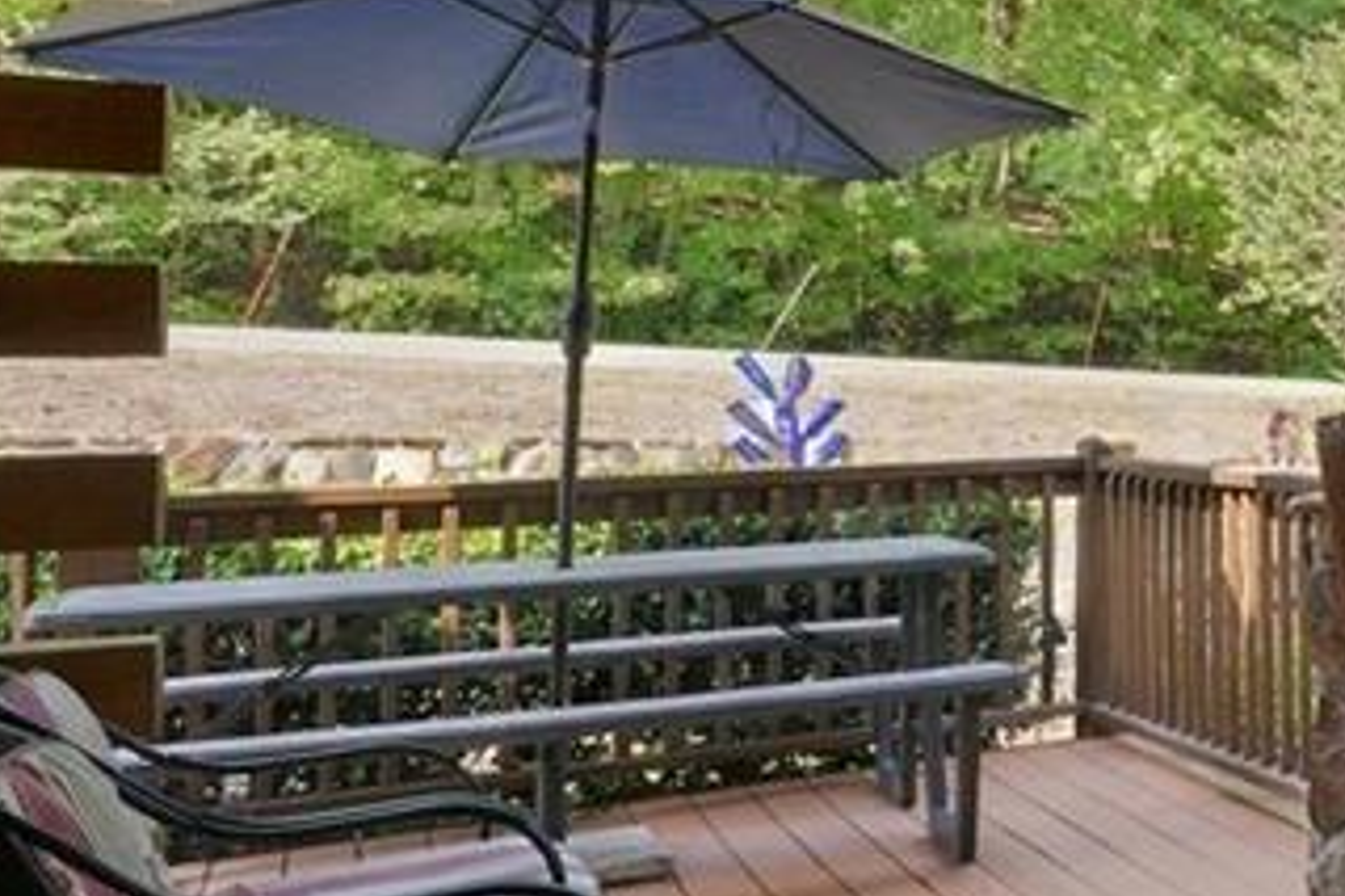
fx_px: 1804
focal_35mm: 48
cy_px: 337
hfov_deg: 27.3
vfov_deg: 27.8
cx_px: 2051
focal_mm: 15.1
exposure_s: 1/80
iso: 500
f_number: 8
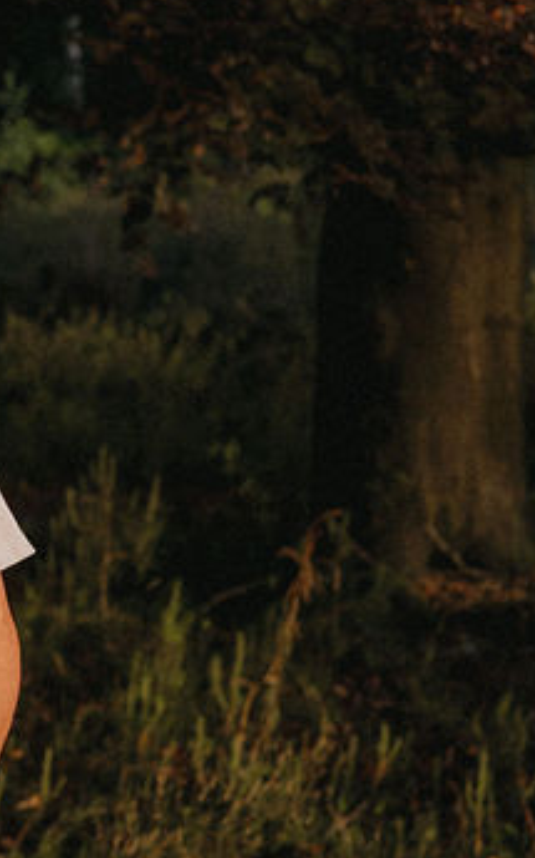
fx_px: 3717
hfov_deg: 7.8
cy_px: 383
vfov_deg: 13.2
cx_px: -590
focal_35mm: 159
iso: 100
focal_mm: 35
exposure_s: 1/200
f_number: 5.6
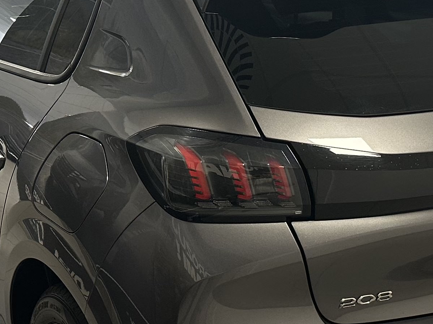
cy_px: 172
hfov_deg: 24.0
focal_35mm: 81
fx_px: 1013
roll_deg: +0.3
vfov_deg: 18.2
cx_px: 278
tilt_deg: -16.3
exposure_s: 1/50
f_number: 1.78
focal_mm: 6.86
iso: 160
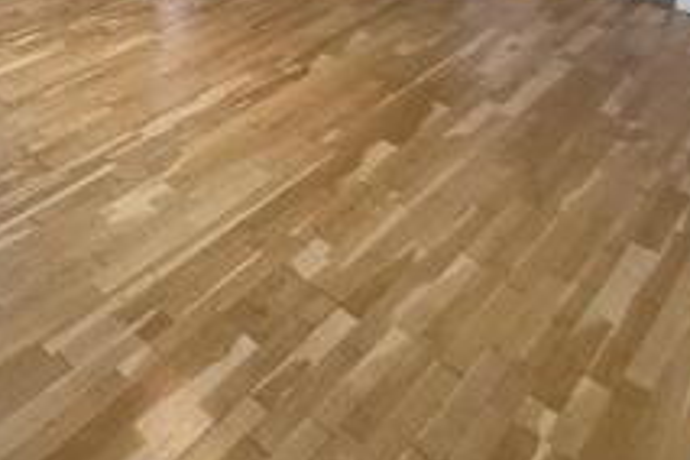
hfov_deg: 47.0
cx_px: 76
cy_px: -66
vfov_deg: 31.2
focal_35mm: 37
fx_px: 709
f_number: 2.2
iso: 200
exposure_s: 1/100
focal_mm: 2.2
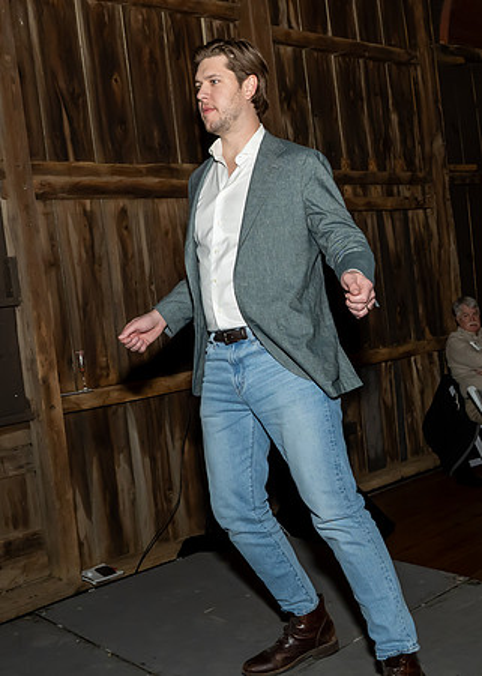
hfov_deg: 34.9
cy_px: 309
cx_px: 267
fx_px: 765
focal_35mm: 40
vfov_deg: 47.6
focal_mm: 17
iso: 640
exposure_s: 1/250
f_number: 8
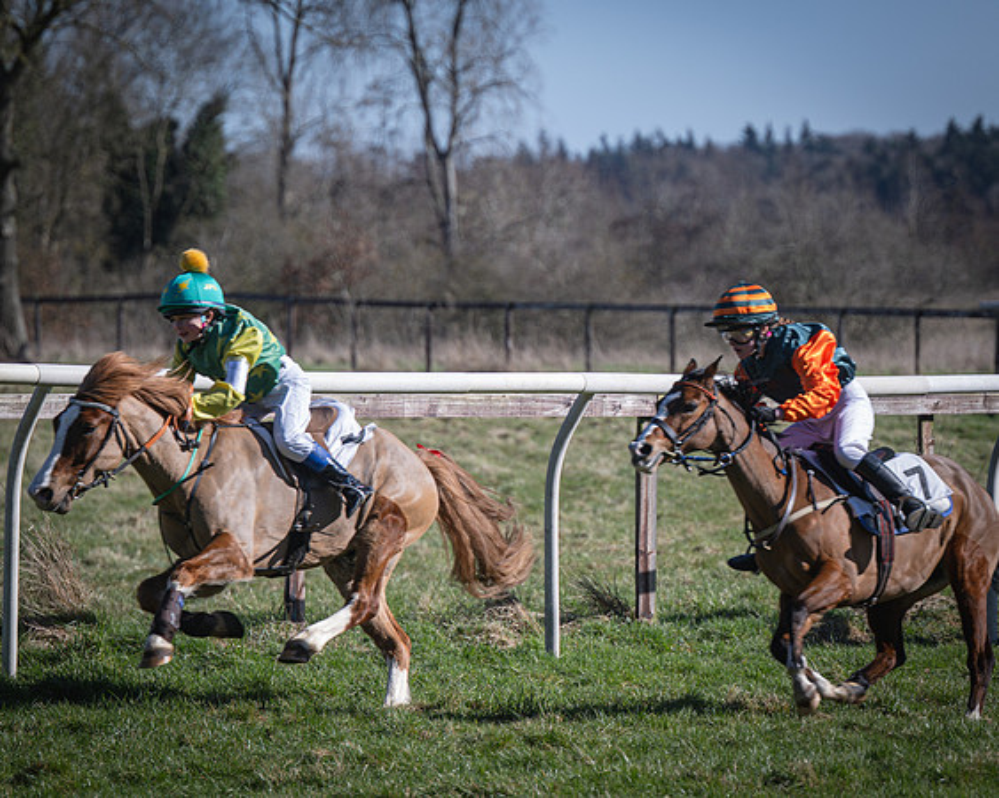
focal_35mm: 270
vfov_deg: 5.7
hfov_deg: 7.2
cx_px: 484
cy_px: 399
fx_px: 7992
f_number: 4
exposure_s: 1/1000
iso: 125
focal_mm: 160
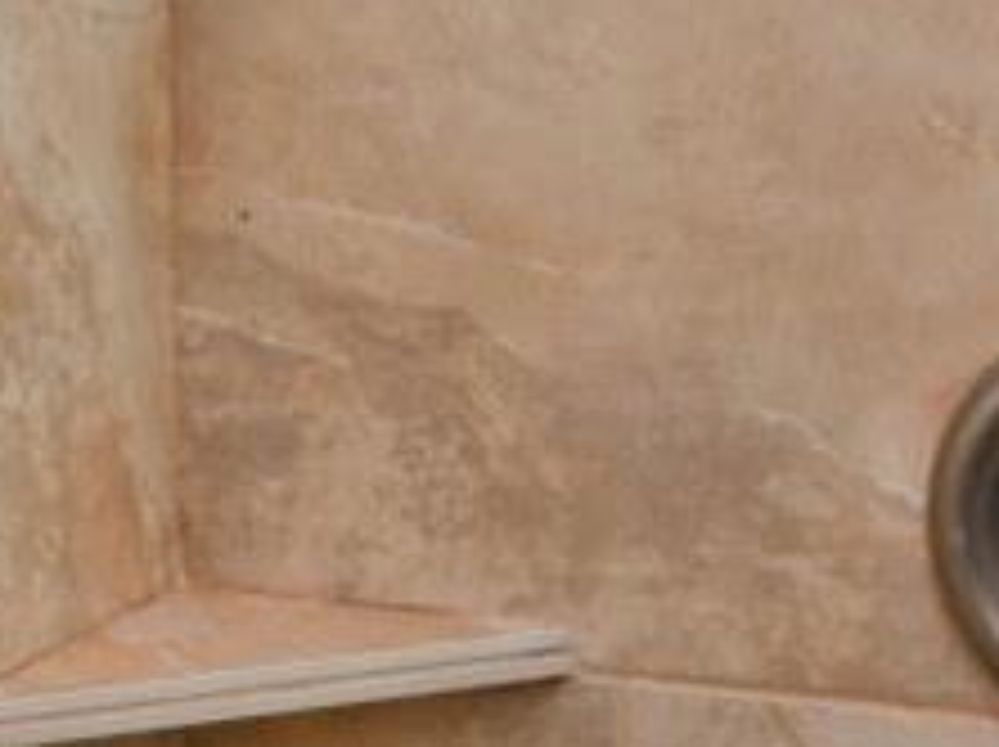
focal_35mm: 91
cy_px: -99
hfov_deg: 21.5
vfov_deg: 15.7
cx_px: 562
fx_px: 2623
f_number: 4
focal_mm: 14
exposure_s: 1/60
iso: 720
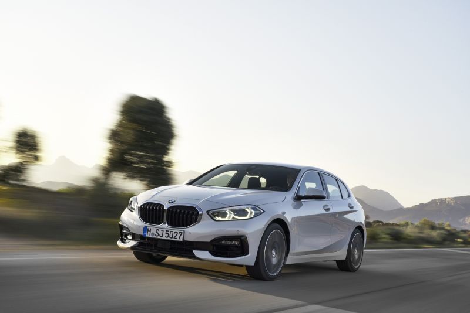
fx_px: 601
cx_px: 235
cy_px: 156
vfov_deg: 29.3
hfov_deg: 42.7
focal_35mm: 46
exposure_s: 1/13
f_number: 16
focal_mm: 46
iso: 200
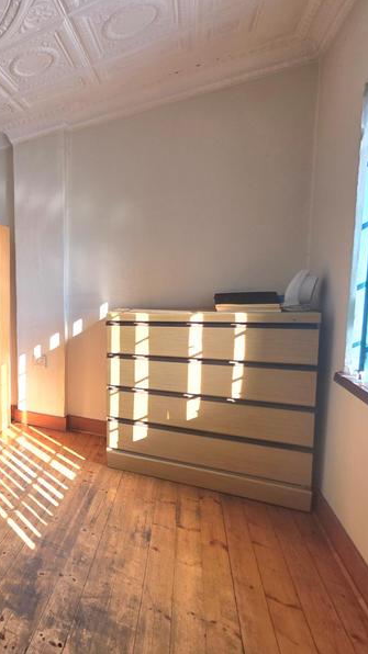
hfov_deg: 41.2
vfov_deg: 89.6
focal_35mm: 19
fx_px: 330
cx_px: -68
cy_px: 326
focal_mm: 2.2
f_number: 1.9
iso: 40
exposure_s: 1/101
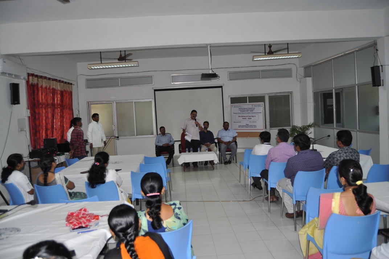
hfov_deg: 67.4
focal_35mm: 27
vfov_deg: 47.8
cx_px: 194
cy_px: 130
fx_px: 291
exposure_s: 1/60
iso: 400
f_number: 3.5
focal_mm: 18
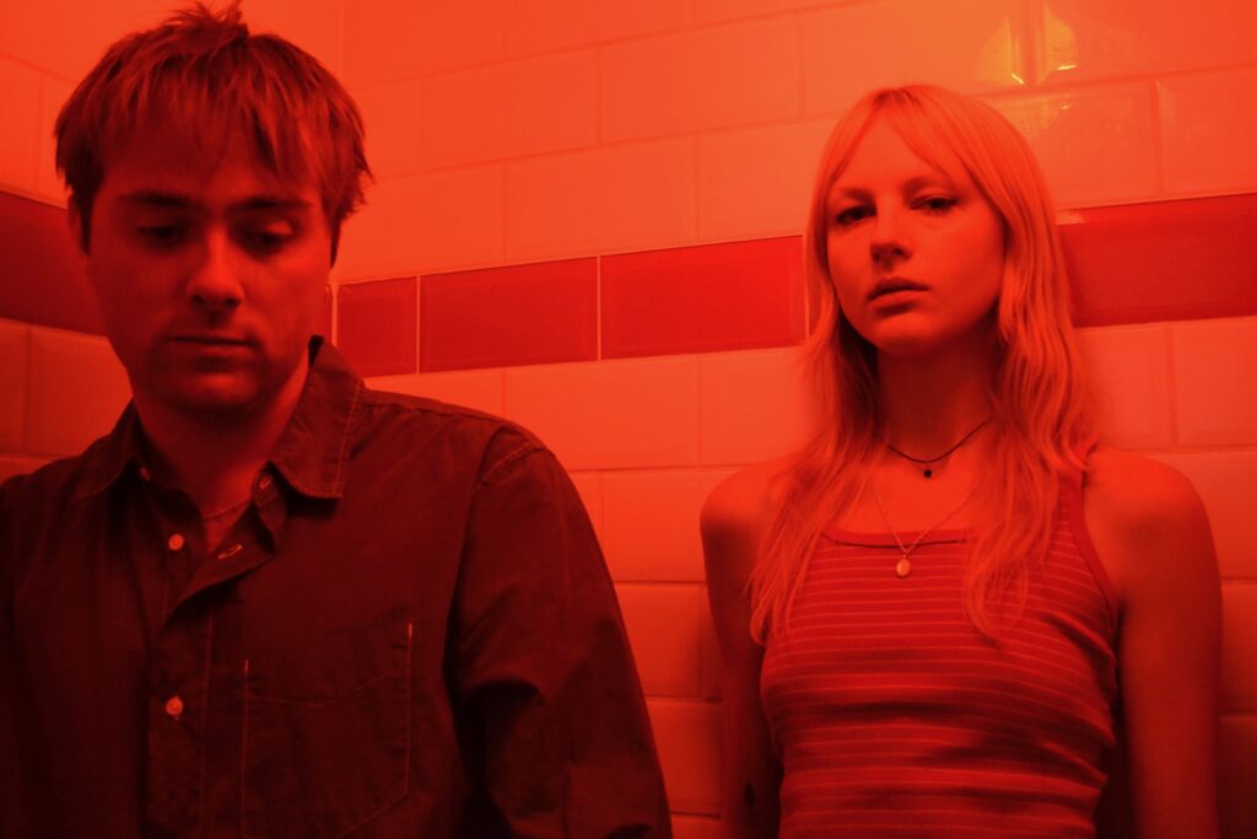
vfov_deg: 36.9
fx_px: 1257
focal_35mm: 36
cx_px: 628
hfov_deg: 53.1
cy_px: 420
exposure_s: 1/60
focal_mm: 24
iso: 2800
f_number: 4
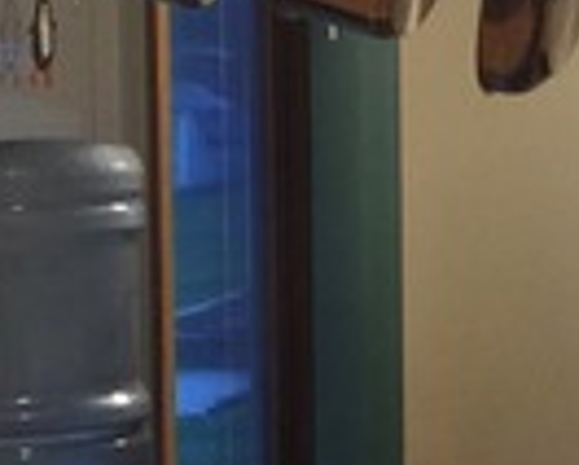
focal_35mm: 137
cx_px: 1162
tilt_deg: -4.1
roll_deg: -0.8
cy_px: 250
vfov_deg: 11.3
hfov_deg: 12.4
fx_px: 2351
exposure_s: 1/15
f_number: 2.2
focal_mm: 4.15
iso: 50
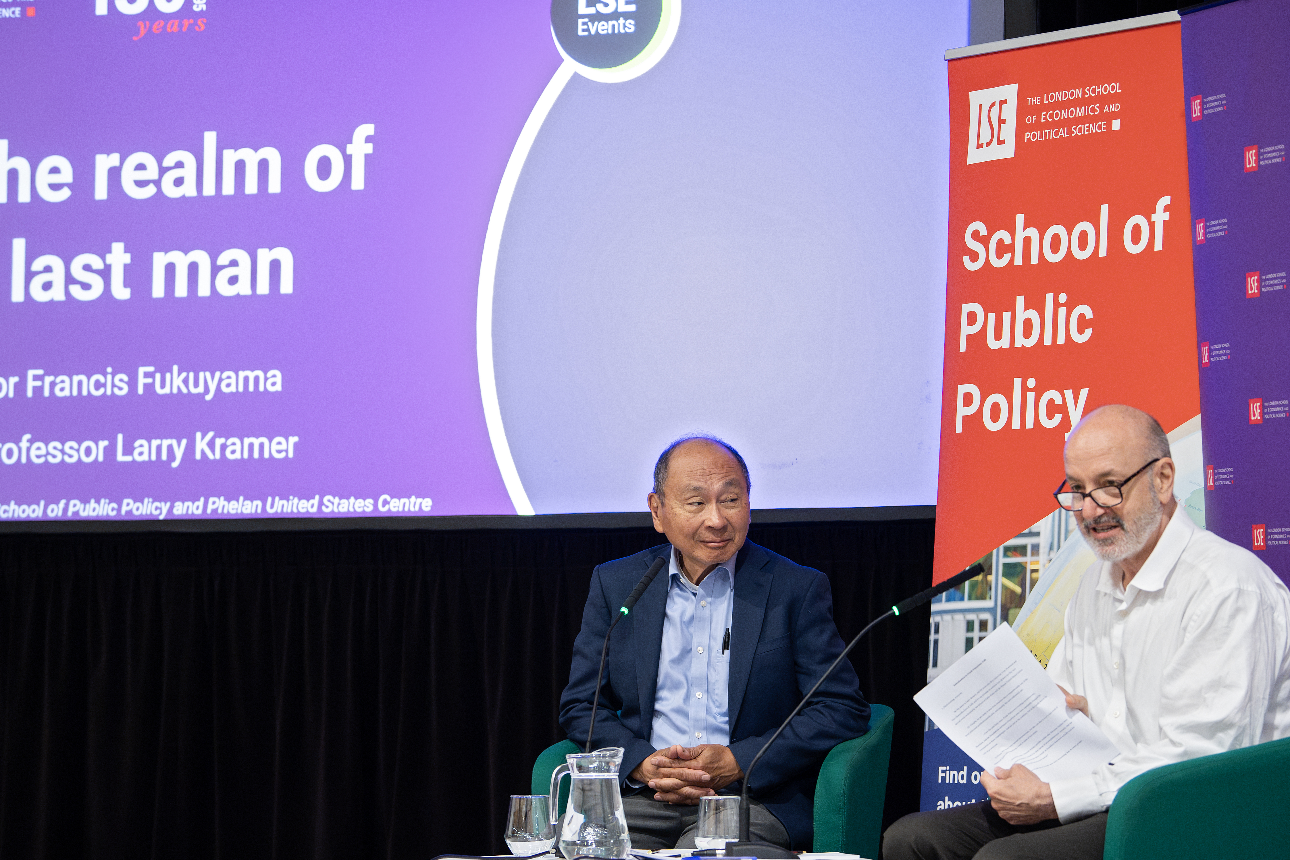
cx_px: 634
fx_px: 4443
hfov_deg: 16.5
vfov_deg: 11.1
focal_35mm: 124
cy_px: 445
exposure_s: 1/200
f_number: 2.8
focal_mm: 100
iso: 3200
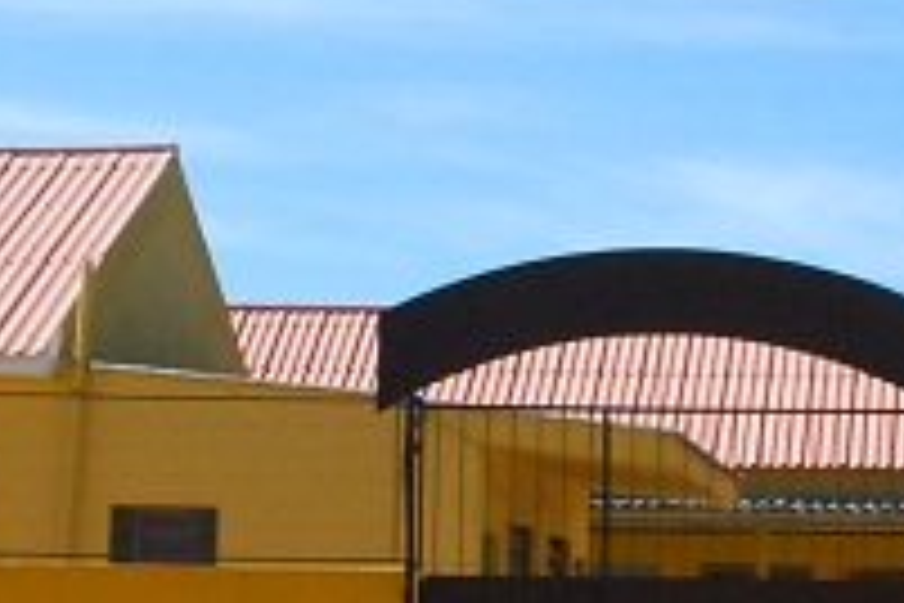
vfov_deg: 9.6
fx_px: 3591
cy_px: 382
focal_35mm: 143
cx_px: 623
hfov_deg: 14.3
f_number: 16
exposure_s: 1/500
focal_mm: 22
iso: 1000
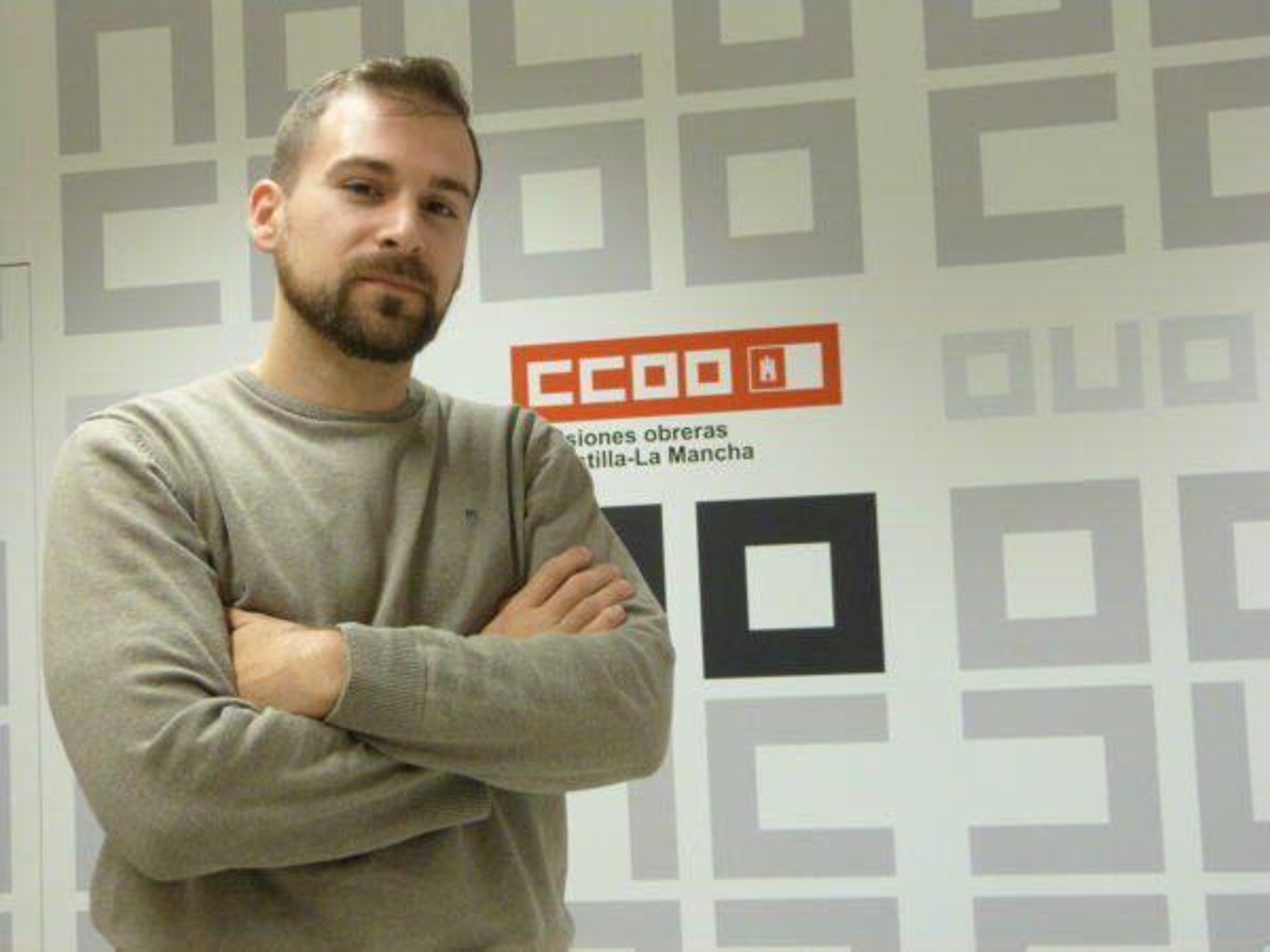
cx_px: 635
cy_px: 476
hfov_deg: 38.9
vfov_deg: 29.7
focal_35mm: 49
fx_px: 1798
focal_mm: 8.7
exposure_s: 1/60
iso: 250
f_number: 3.2
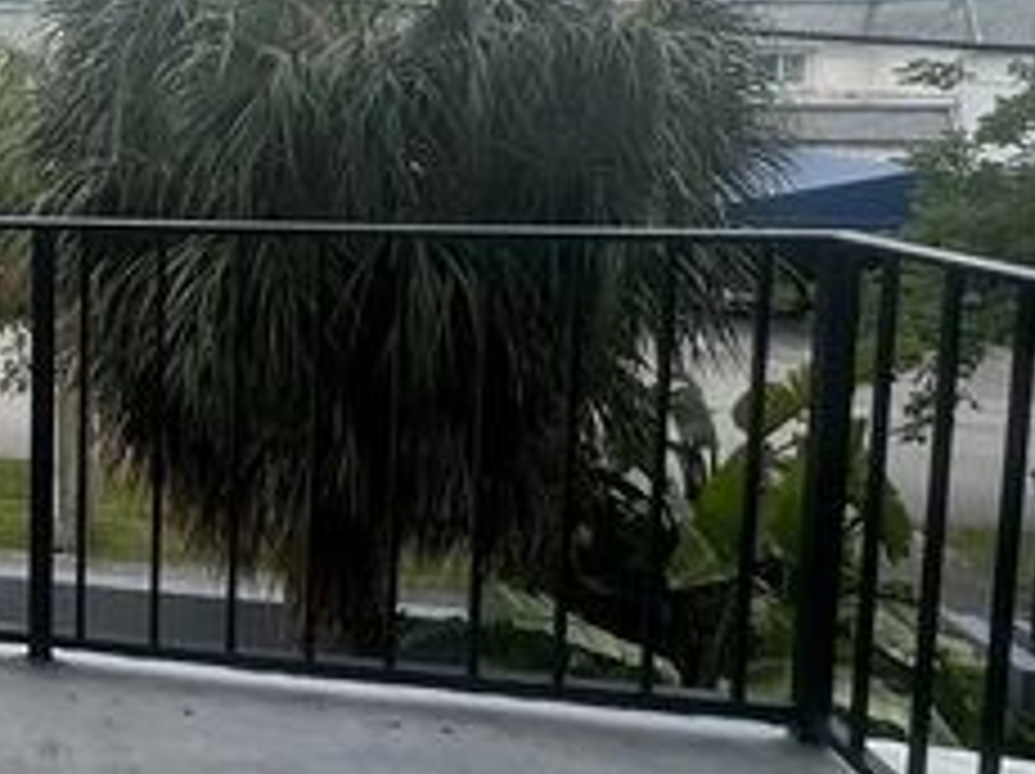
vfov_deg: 35.7
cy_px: 171
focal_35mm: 39
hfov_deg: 39.3
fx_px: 1165
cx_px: -104
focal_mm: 2.22
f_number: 2.2
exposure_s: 1/384
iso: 40
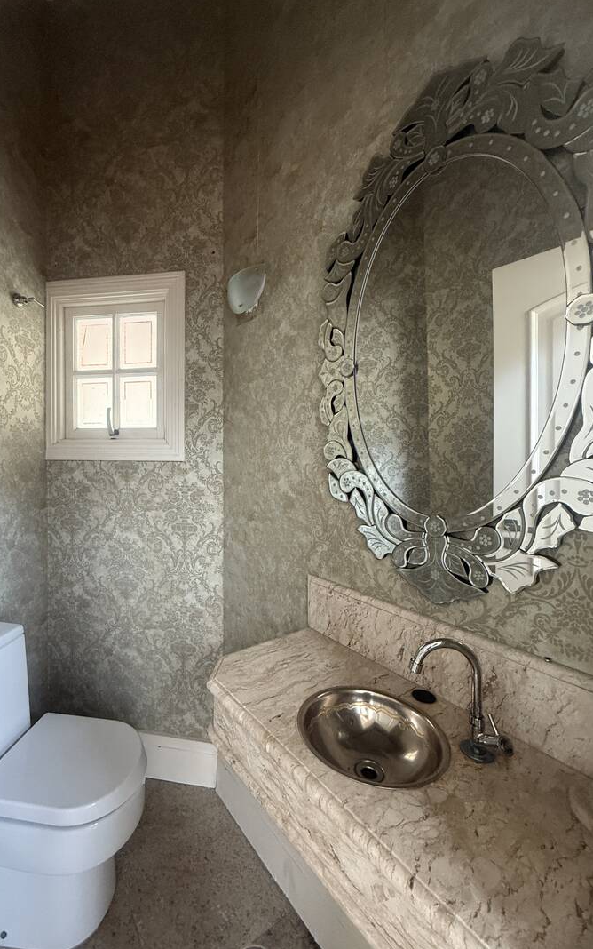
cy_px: 471
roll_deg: -0.5
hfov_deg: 74.0
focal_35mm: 15
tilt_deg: -0.9
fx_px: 388
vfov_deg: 101.4
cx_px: 237
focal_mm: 2.22
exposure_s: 1/62
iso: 400
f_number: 2.2
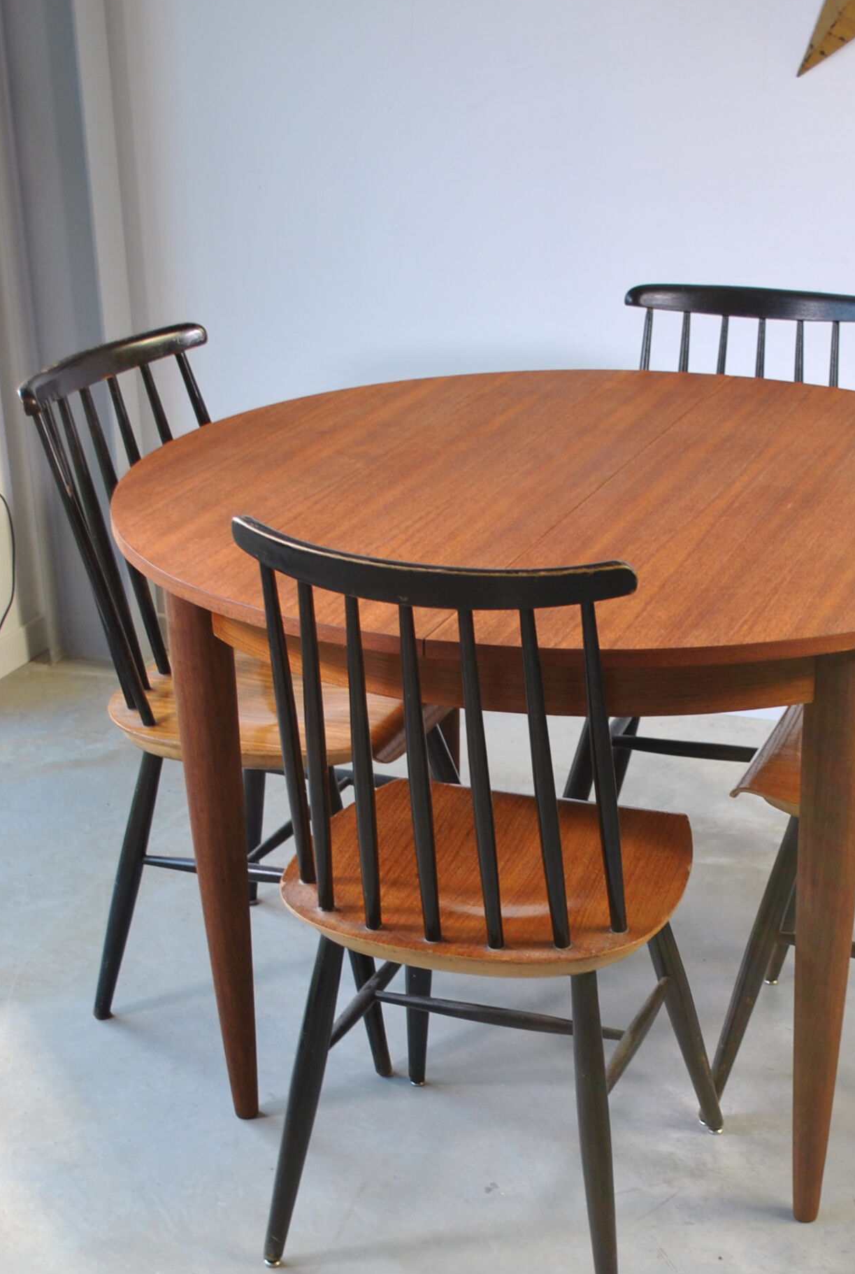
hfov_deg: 21.8
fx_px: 2198
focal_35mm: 62
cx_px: 631
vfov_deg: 31.8
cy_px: 946
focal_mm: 26
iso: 200
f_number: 4.5
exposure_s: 1/30
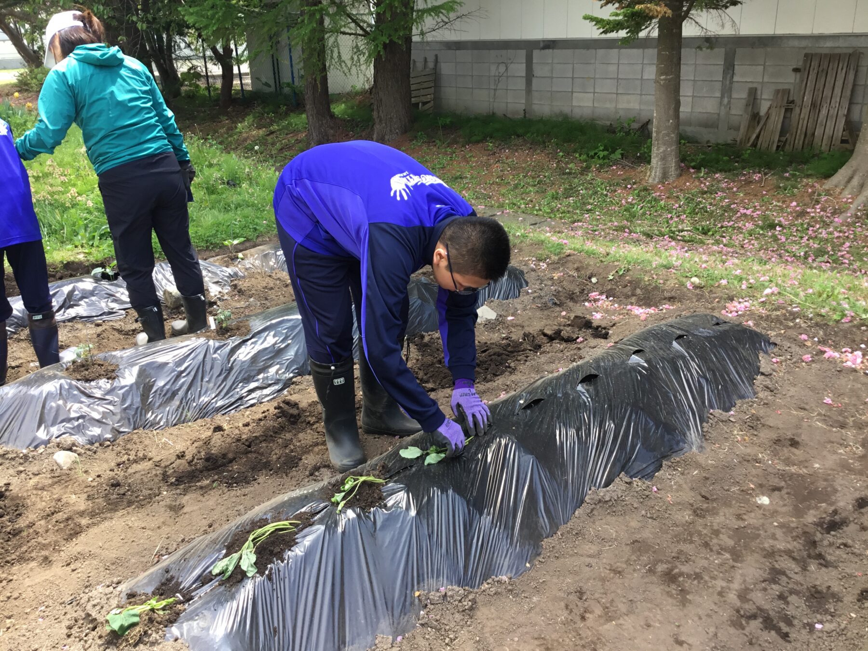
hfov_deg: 58.4
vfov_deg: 45.4
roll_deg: +0.9
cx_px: 434
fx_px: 777
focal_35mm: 31
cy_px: 326
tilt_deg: -20.8
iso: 25
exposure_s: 1/140
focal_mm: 3.3
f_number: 2.4
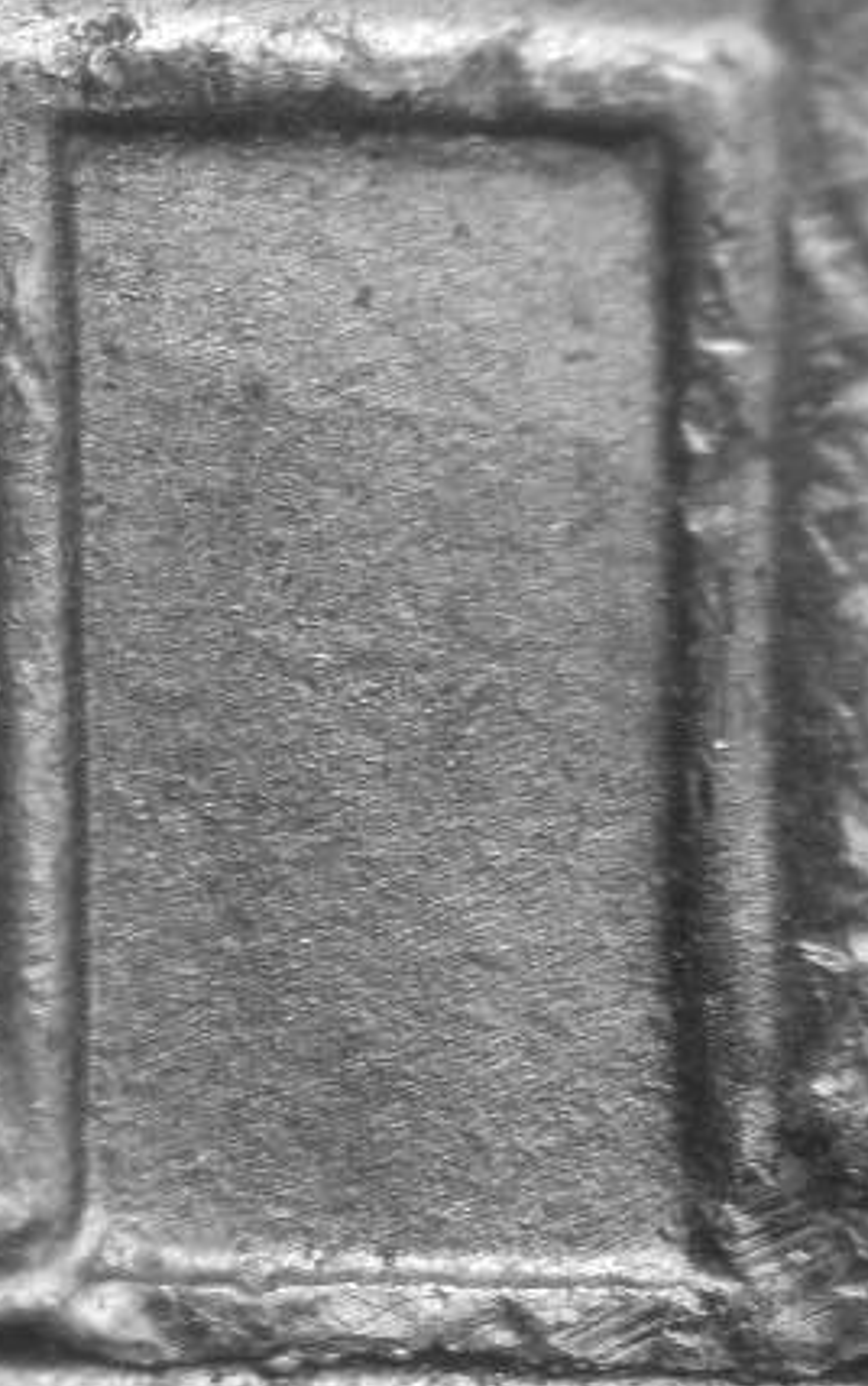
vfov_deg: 10.0
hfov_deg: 6.3
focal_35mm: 209
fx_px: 7900
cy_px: 453
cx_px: 340
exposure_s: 1/19
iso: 100
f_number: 4.6
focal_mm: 27.3
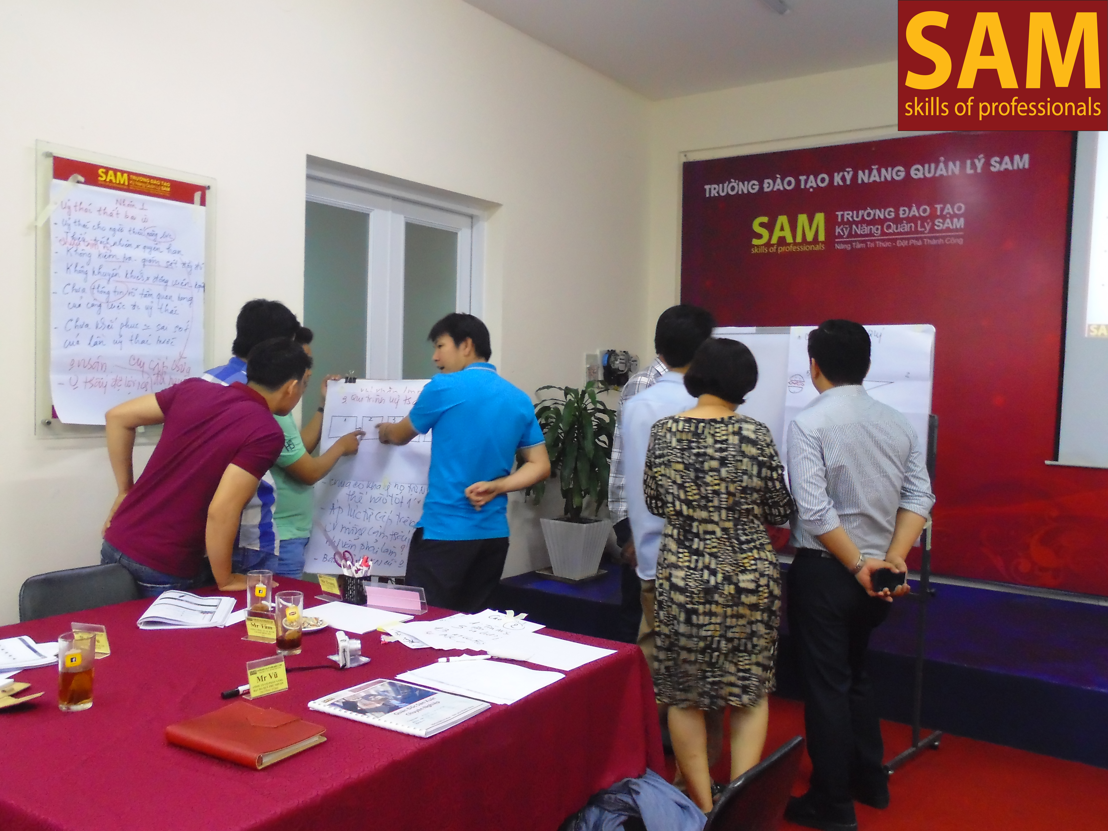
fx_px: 928
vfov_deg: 48.2
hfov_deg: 61.7
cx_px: 554
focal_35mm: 29
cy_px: 416
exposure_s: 1/13
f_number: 3.7
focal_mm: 5.3
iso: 400
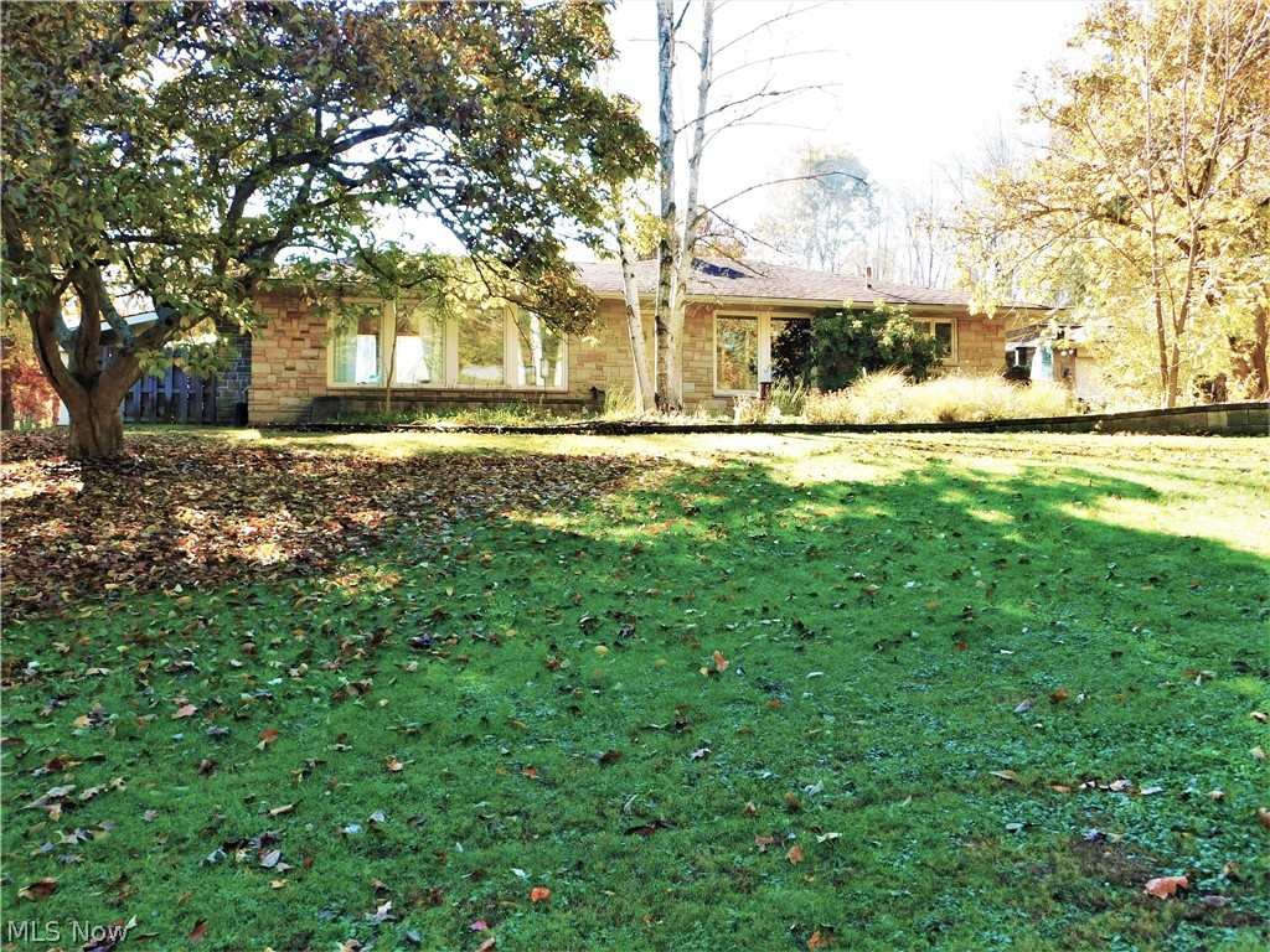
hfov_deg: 51.4
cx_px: 635
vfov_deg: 39.7
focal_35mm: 36
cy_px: 476
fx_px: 1321
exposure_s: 1/160
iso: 125
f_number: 3.5
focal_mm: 6.3
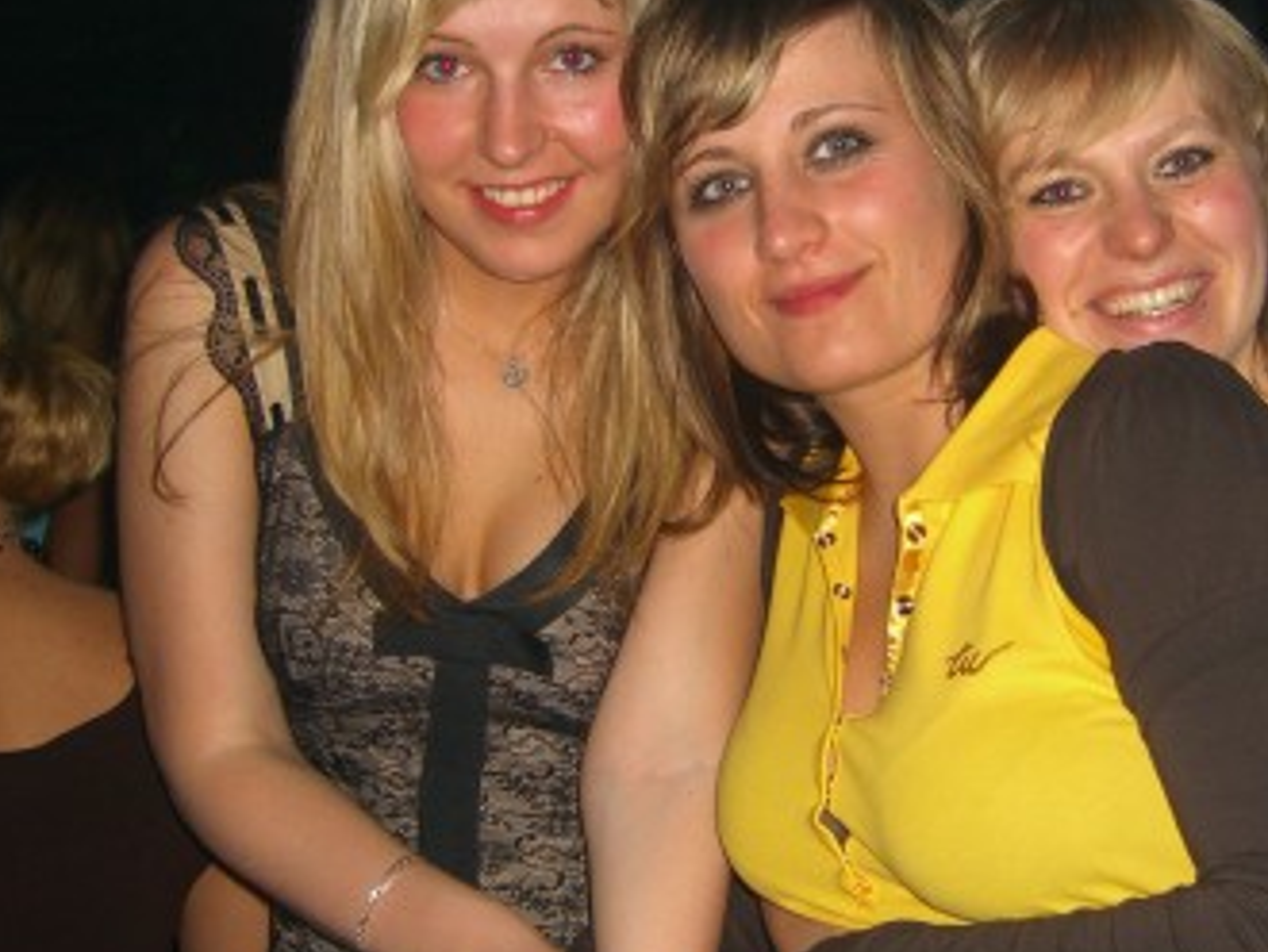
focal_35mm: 69
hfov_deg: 28.0
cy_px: 457
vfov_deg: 21.3
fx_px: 2529
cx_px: 826
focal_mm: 7.9
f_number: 2.8
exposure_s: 1/60
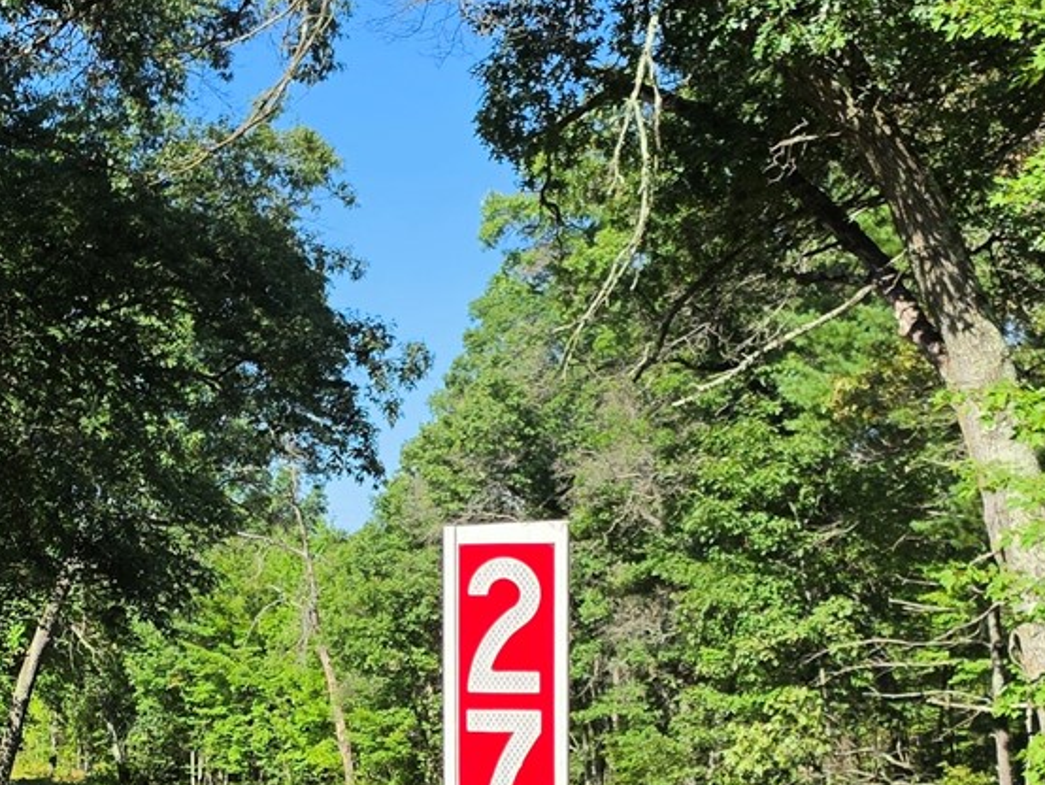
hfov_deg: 22.9
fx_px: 2567
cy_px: 691
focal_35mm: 85
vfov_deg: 17.2
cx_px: 343
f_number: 1.4
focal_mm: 6.5
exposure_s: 1/4887
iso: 64
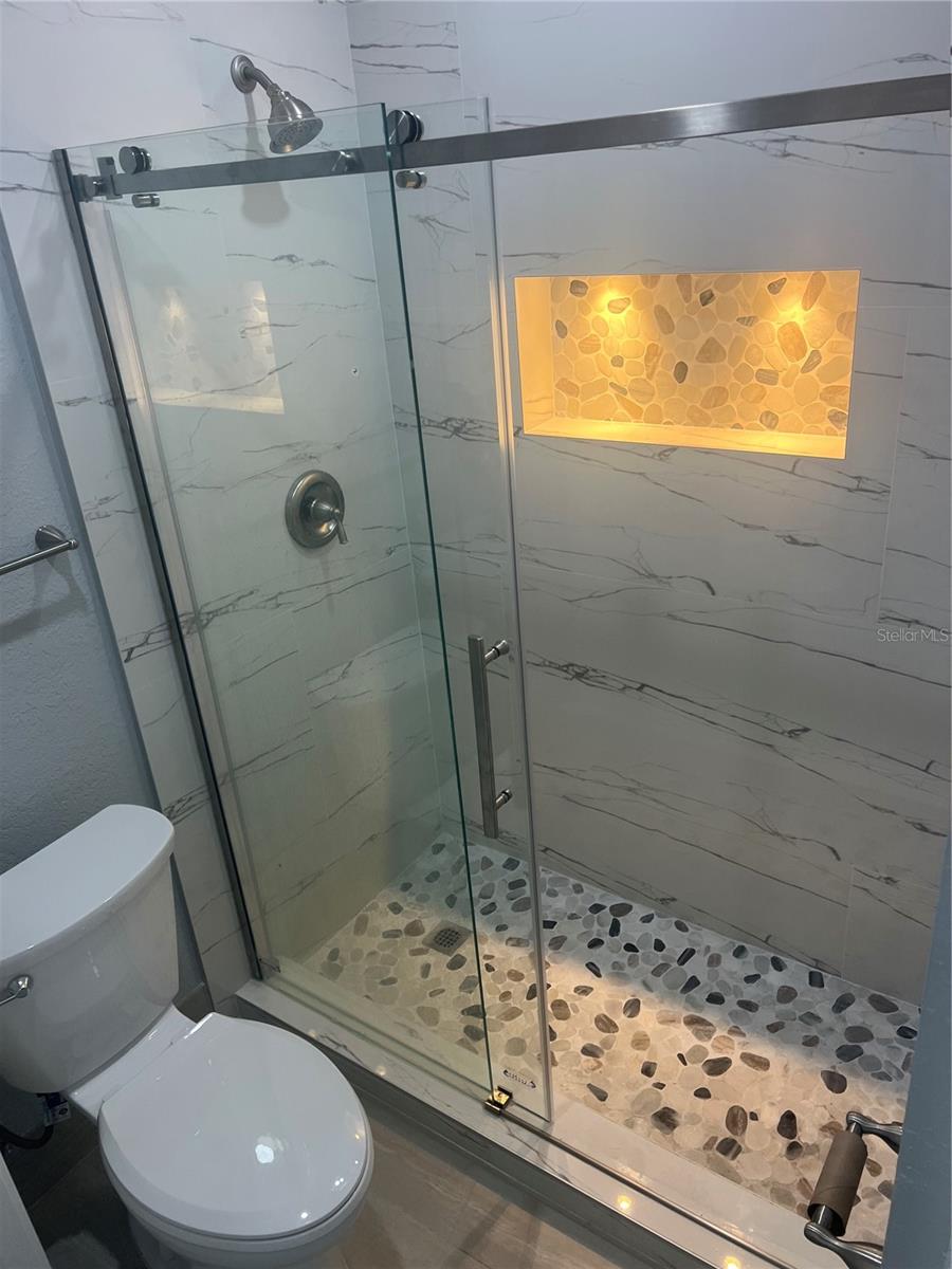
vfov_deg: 67.3
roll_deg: +4.8
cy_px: 634
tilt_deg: -25.9
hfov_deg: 53.1
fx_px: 953
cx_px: 476
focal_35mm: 26
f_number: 1.5
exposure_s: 1/120
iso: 64
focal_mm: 5.7
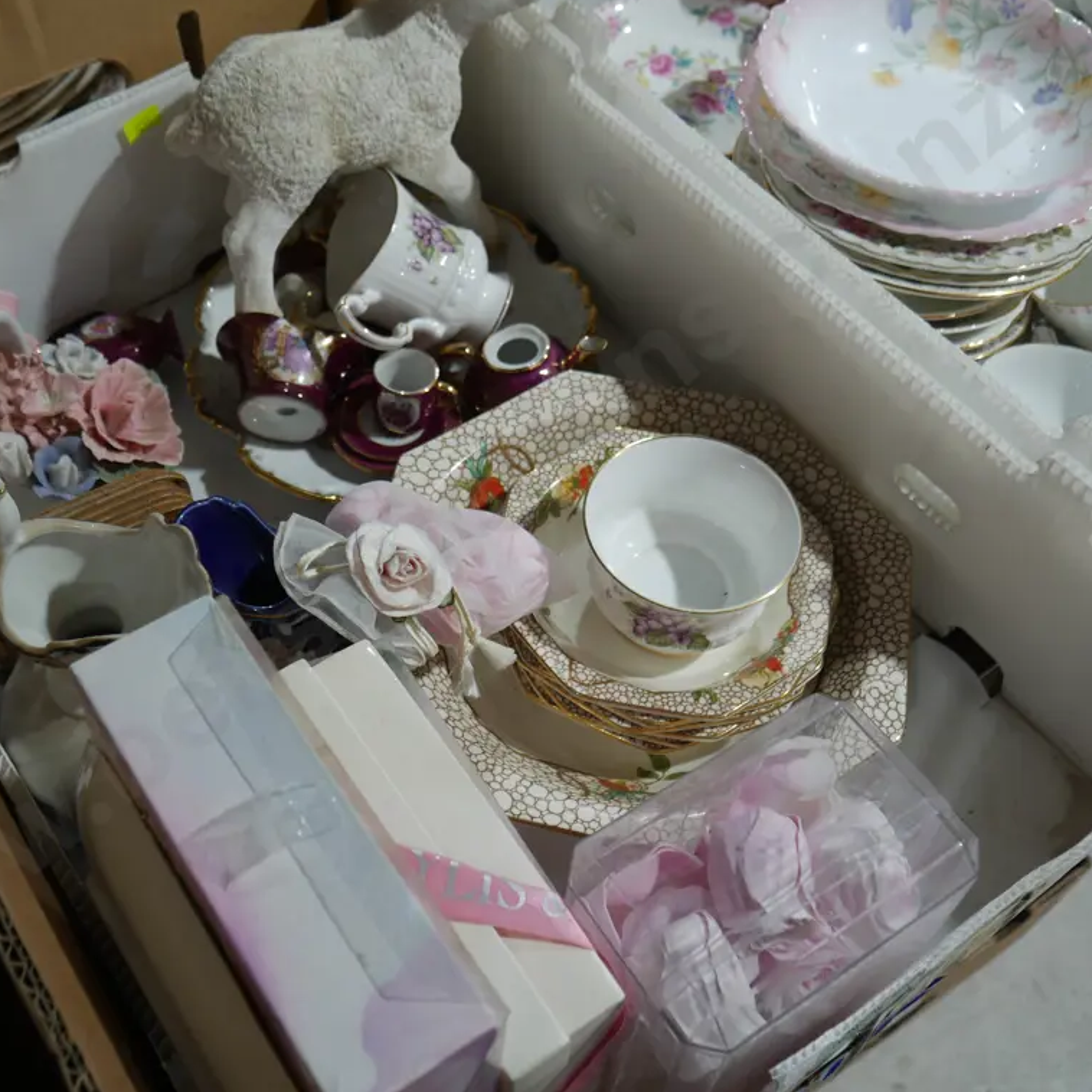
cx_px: 424
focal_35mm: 43
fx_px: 1535
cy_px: 541
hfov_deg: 39.0
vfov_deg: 39.2
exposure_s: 1/60
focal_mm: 18
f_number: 4
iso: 250
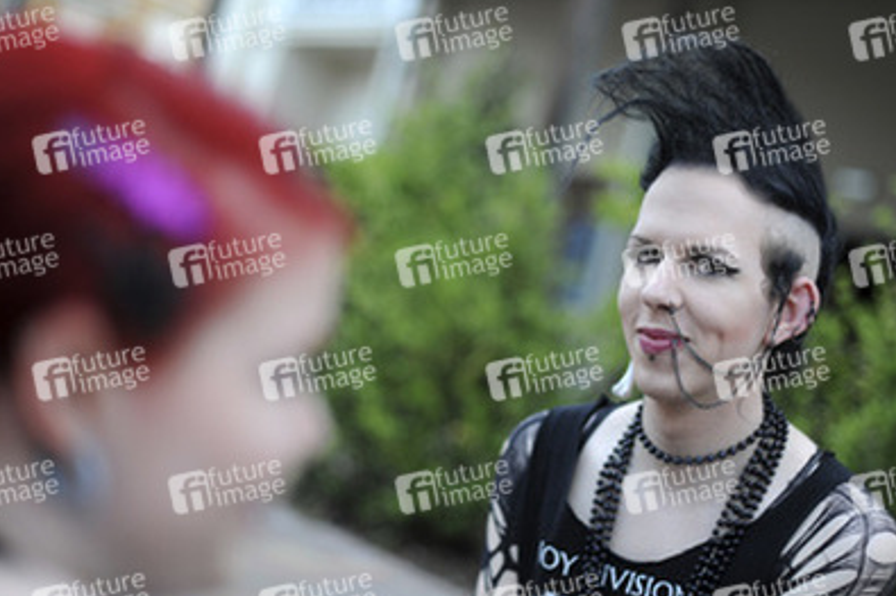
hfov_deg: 35.0
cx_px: 483
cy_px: 317
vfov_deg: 23.8
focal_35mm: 57
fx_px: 1418
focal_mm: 50
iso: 1000
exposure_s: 1/400
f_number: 1.8
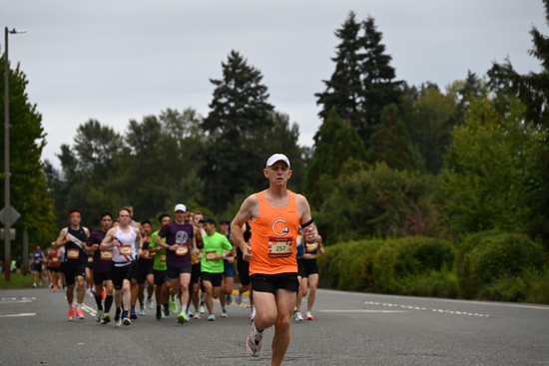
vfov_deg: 9.8
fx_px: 2135
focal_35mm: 140
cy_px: 183
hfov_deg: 14.6
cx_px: 274
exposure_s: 1/250
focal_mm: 140
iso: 450
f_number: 6.3
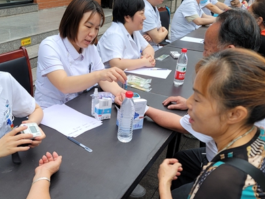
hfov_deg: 45.2
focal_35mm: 41
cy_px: 124
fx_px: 314
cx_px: 94
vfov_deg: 35.0
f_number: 1.8
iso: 20
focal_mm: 7
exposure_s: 1/145
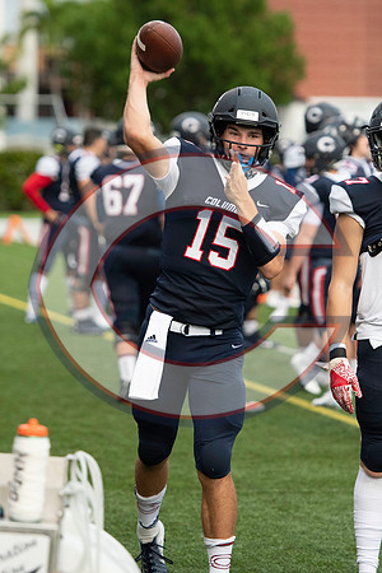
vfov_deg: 9.5
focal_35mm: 218
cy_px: 286
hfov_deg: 6.3
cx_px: 191
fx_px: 3462
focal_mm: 145
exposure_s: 1/2000
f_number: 2.8
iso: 2500
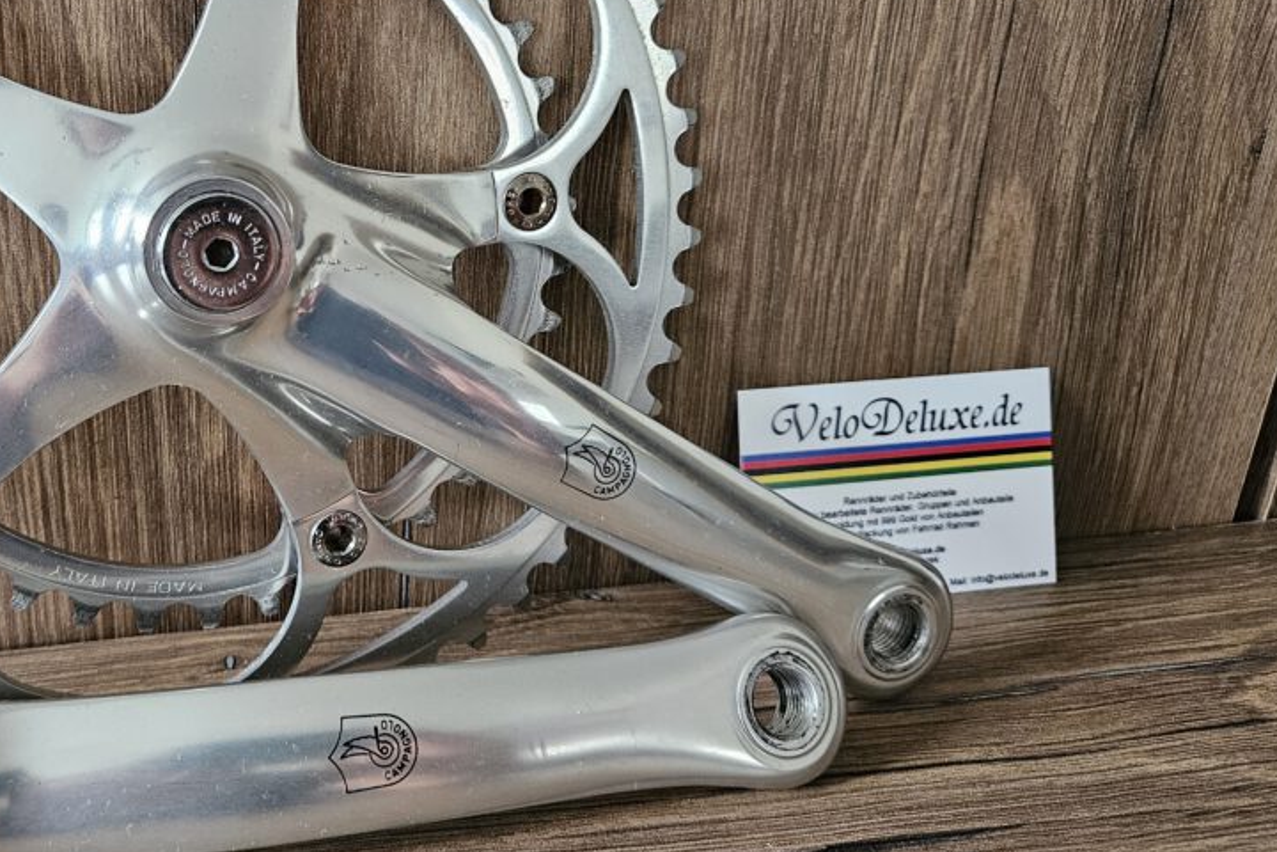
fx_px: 1206
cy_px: 288
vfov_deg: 38.5
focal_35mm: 34
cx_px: 381
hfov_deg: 54.1
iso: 640
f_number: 1.8
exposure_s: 1/50
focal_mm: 5.4
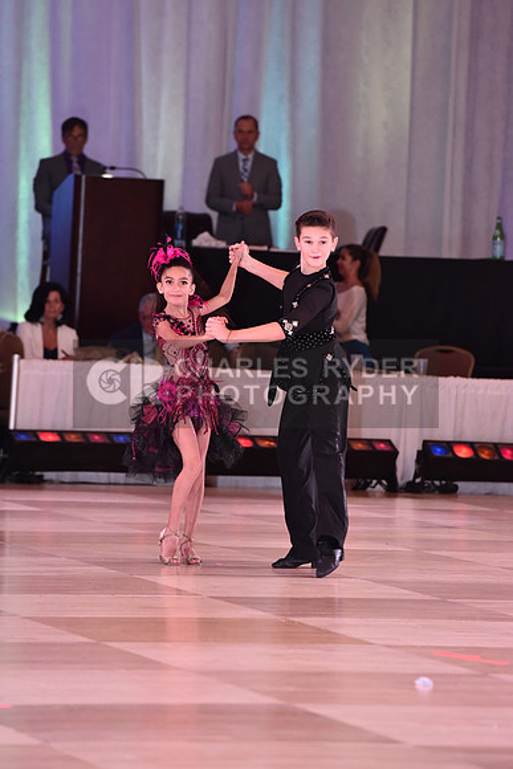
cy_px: 384
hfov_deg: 6.9
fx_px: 4272
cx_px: 256
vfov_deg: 10.3
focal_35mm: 200
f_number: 5
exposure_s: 1/250
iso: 2000
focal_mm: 200
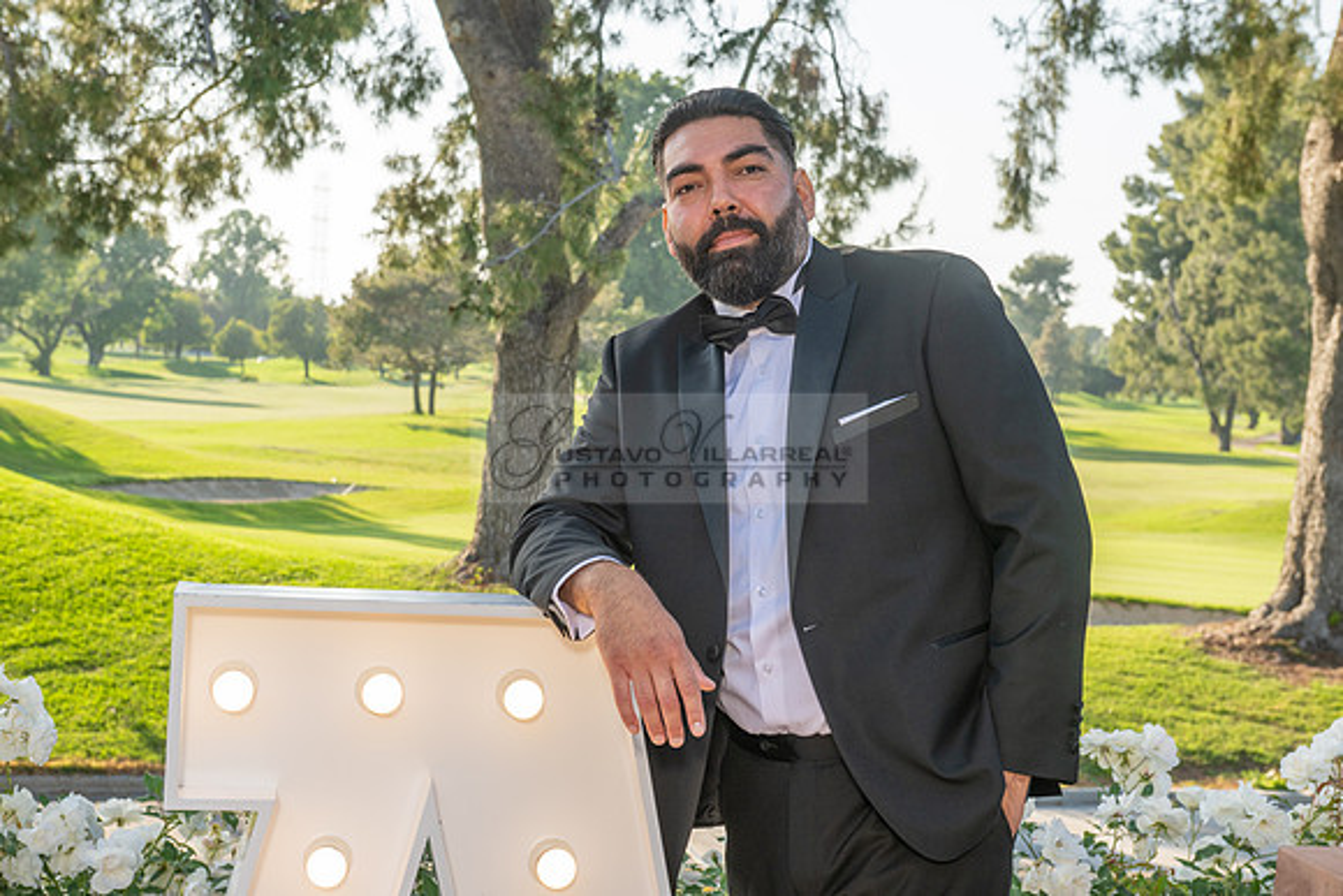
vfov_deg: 22.6
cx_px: 672
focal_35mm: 60
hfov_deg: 33.4
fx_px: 2239
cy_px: 448
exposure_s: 1/200
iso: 200
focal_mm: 60
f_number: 9
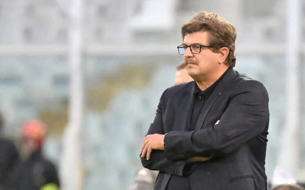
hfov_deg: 2.9
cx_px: 171
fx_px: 6127
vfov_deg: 1.8
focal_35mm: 737
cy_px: 134
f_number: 6.3
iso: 14400
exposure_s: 1/2000
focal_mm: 540
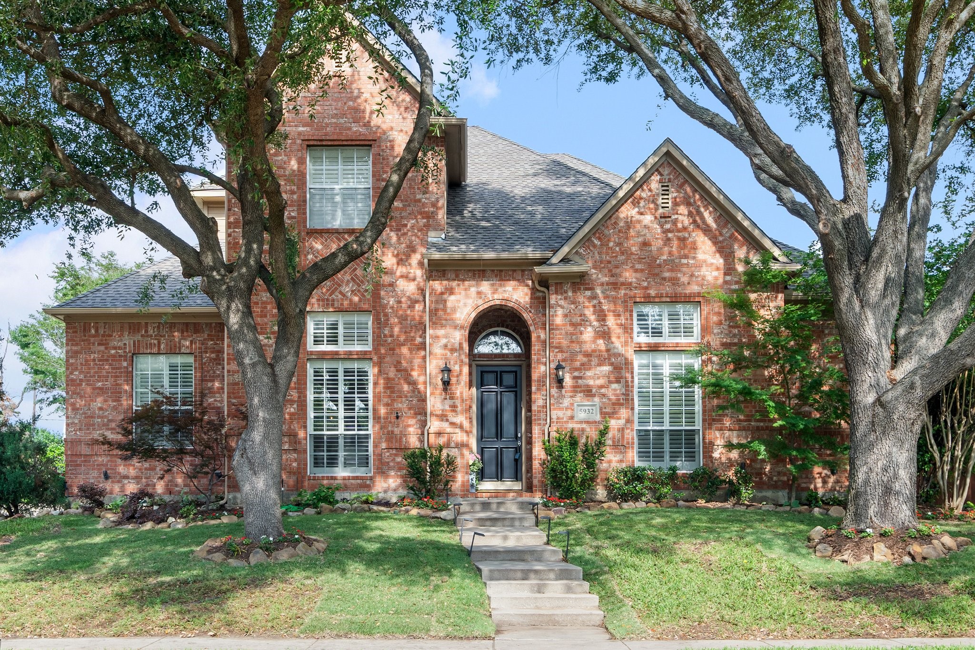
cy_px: 325
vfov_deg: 36.9
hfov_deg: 53.1
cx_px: 488
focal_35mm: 36
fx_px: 975
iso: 250
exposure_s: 1/160
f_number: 8
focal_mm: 24
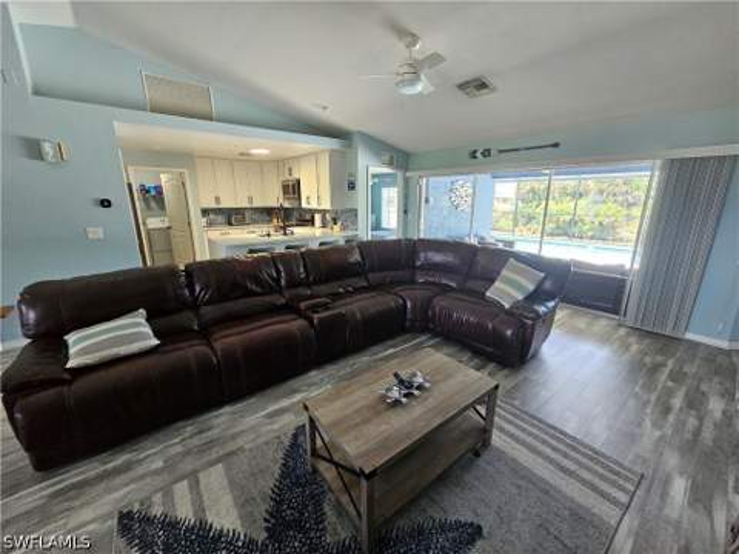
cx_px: 370
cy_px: 277
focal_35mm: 13
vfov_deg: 89.9
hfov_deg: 106.2
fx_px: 278
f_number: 2.2
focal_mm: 2.2
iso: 400
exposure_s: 1/60
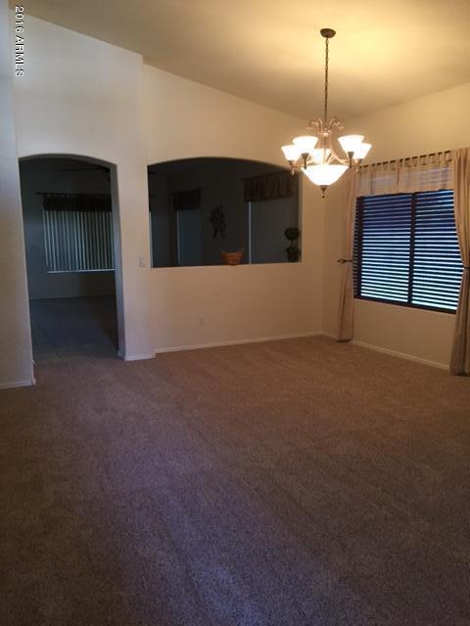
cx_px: 235
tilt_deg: -8.8
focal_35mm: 29
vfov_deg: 61.7
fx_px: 525
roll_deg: +0.9
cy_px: 313
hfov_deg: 48.2
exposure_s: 1/30
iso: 160
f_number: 2.2
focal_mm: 4.15
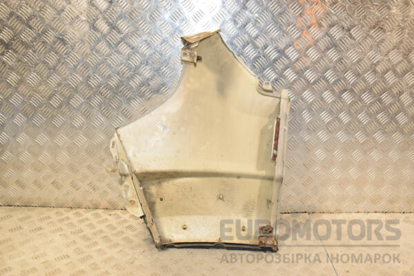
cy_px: 138
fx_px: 362
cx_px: 207
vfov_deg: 41.7
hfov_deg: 59.5
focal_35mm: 32
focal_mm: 21
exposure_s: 1/200
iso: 800
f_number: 7.1
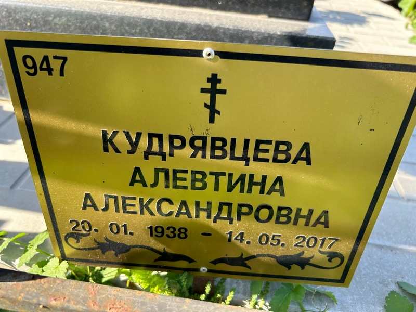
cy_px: 156
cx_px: 208
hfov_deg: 67.3
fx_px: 312
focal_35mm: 26
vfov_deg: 53.1
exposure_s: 1/421
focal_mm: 5.7
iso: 50
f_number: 1.5
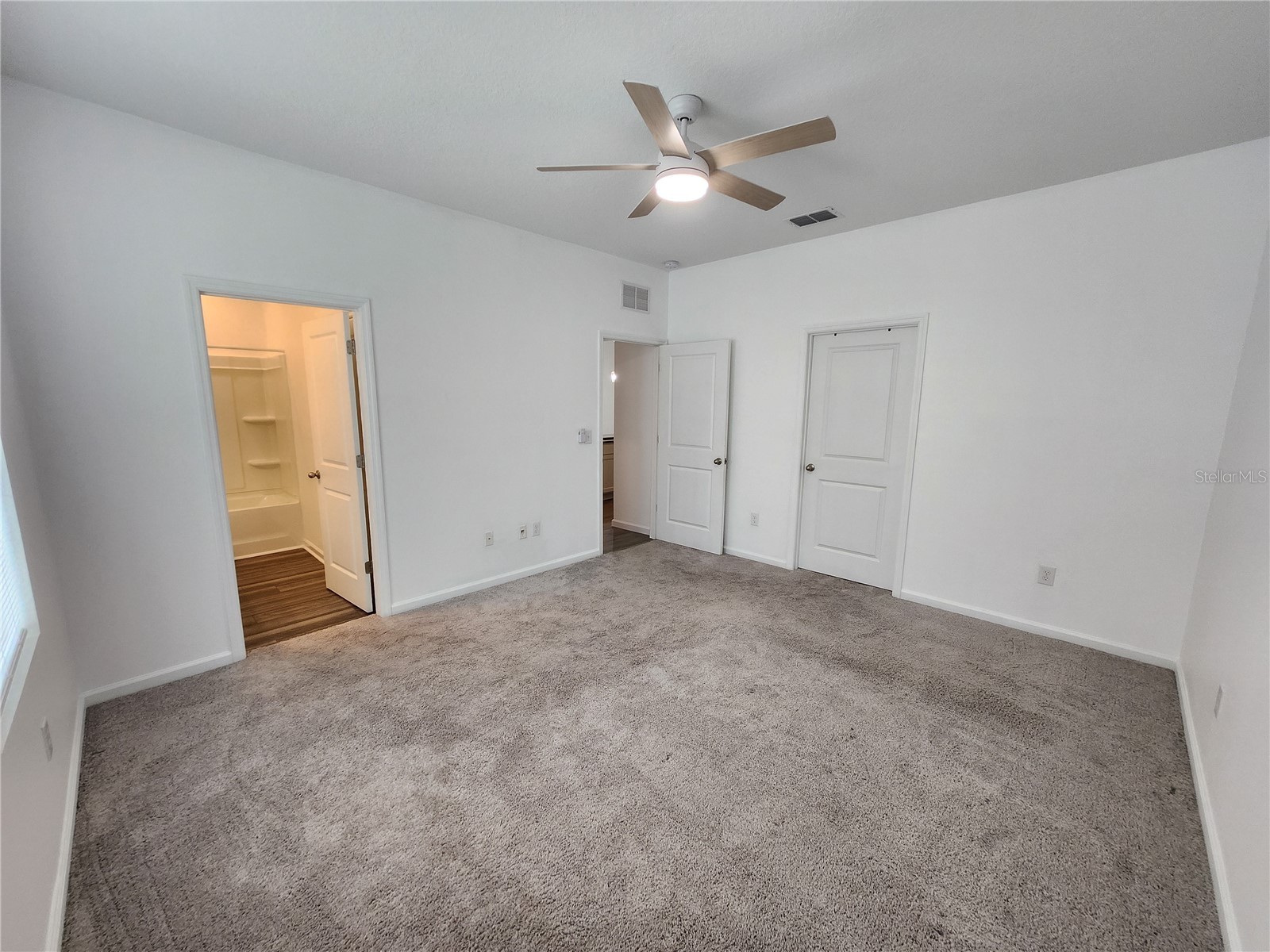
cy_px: 476
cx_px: 635
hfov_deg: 106.2
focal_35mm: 13
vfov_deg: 89.9
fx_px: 477
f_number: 2.2
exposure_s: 1/60
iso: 100
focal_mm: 1.74
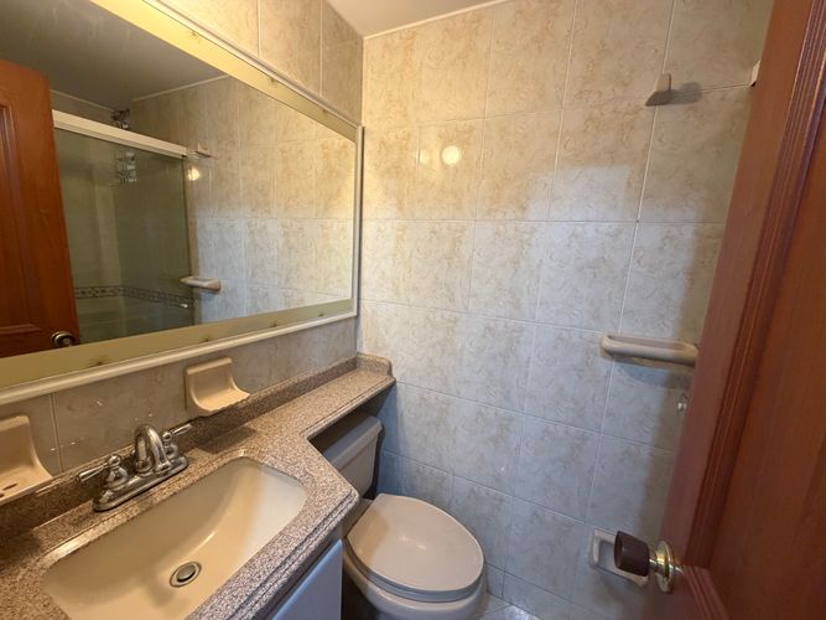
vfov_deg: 85.7
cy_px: 310
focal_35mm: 14
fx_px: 334
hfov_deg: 102.1
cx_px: 413
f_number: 2.2
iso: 400
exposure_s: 1/60
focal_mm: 2.22
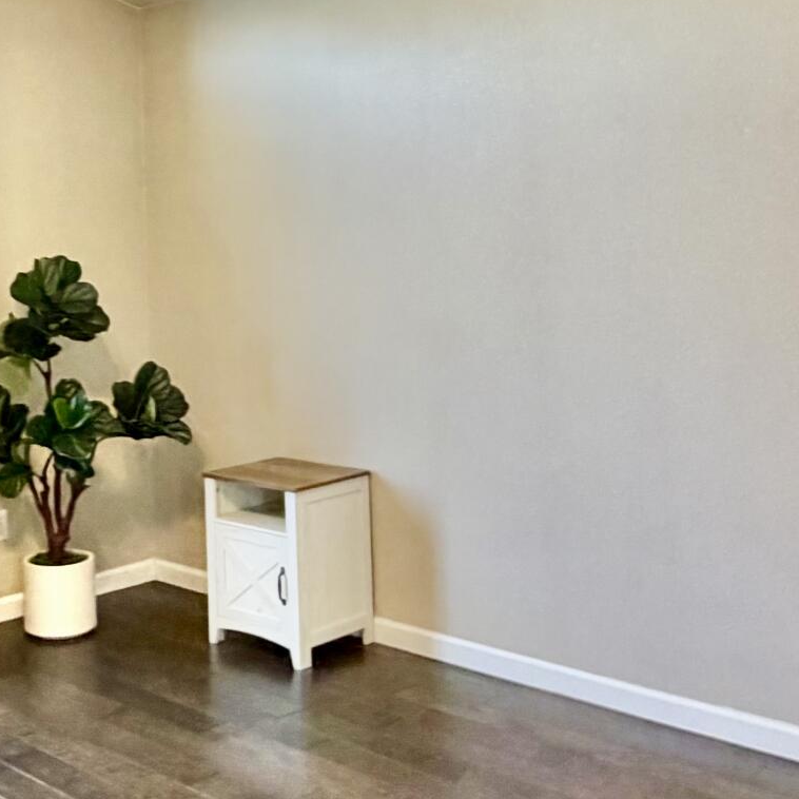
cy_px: 181
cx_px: 188
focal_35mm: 49
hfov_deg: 33.9
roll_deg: +3.1
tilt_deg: +2.9
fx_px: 1280
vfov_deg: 33.8
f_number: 2.2
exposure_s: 1/60
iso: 250
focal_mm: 2.22
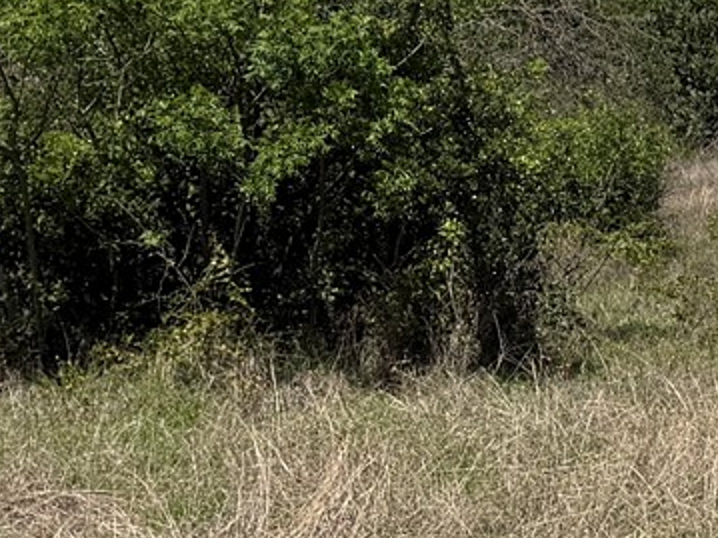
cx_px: 1252
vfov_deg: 10.7
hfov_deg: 13.1
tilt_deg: -1.4
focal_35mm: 137
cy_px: -28
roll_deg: -1.1
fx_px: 2841
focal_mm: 6.76
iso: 80
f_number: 1.78
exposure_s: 1/6711
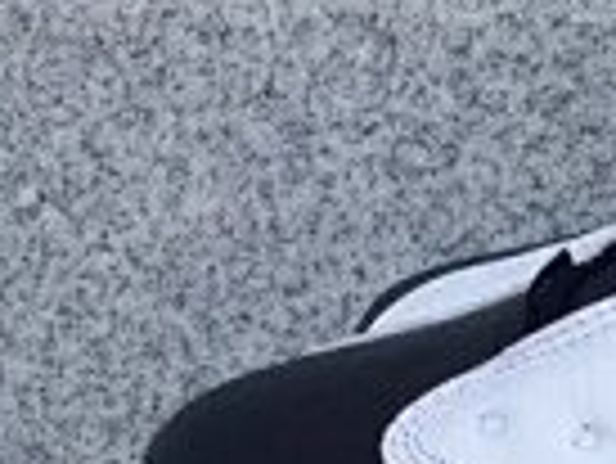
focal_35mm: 145
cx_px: 1093
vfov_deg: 10.1
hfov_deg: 12.5
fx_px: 2583
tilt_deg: -16.6
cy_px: 595
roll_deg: -0.1
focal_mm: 3.3
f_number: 2.4
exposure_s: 1/646
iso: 25
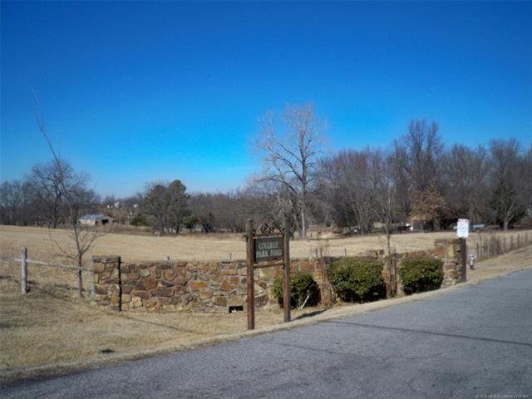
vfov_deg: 40.7
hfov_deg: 52.6
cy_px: 200
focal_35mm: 35
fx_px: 538
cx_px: 266
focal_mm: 6.3
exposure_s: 1/640
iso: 64
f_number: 4.7
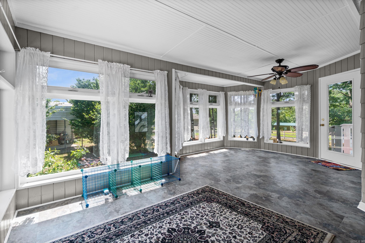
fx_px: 167
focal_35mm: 16
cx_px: 182
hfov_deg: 95.0
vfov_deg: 72.0
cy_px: 122
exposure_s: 1/20
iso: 250
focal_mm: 11
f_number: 9
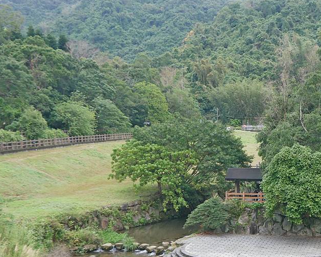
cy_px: 164
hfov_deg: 31.2
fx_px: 560
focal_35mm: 59
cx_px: 252
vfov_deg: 25.7
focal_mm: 19
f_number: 4.4
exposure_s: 1/60
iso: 500
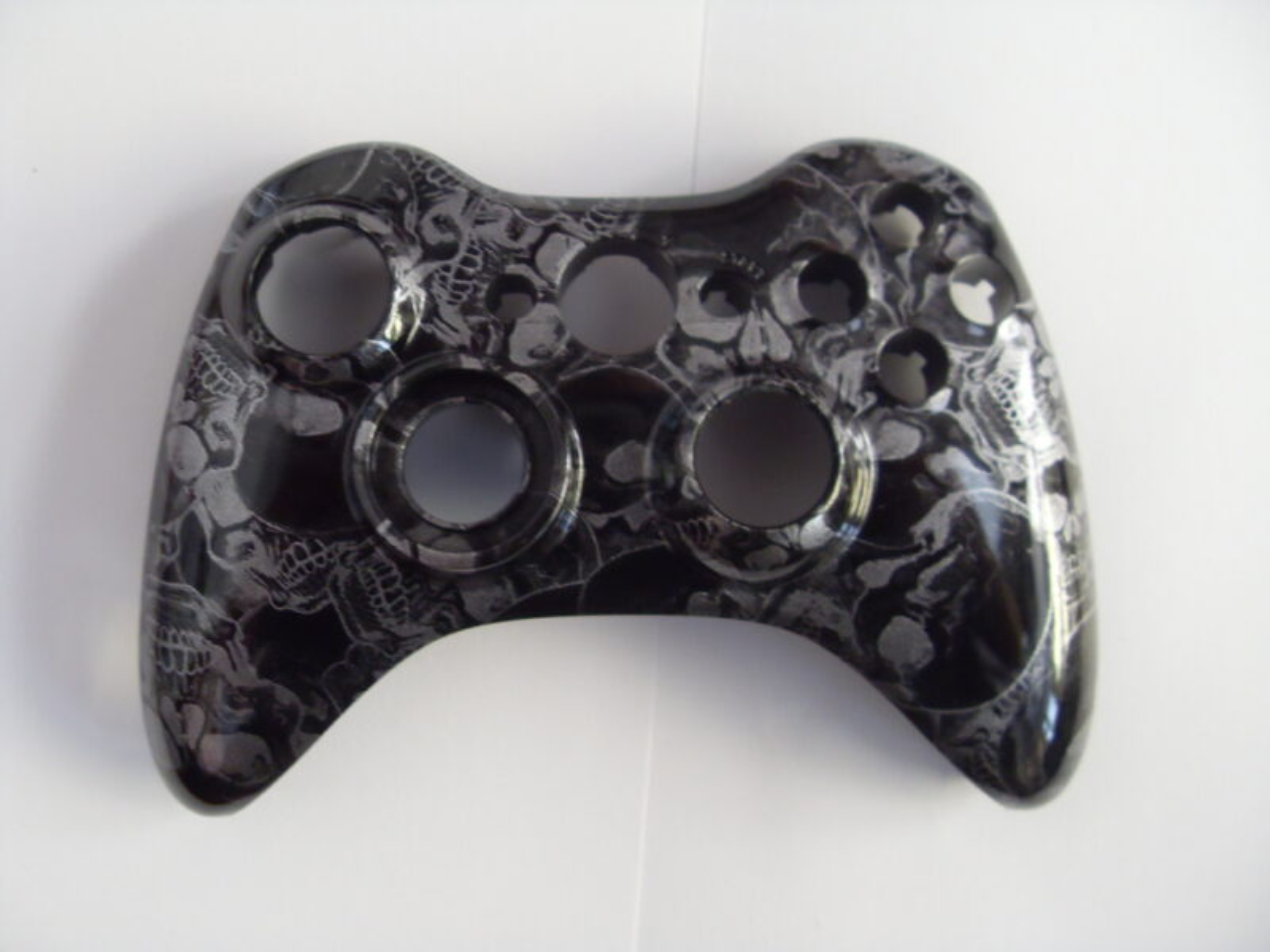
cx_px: 635
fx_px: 1284
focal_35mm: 35
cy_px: 476
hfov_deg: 52.6
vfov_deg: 40.7
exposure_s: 1/20
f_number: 2.8
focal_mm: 6.3
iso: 200
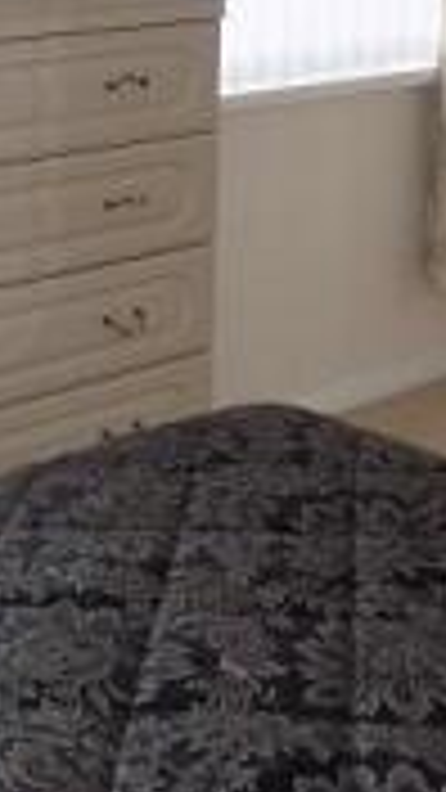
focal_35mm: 83
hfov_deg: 14.5
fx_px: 1745
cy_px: 7
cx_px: 336
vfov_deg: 24.5
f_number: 3.1
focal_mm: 4
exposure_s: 1/40
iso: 80
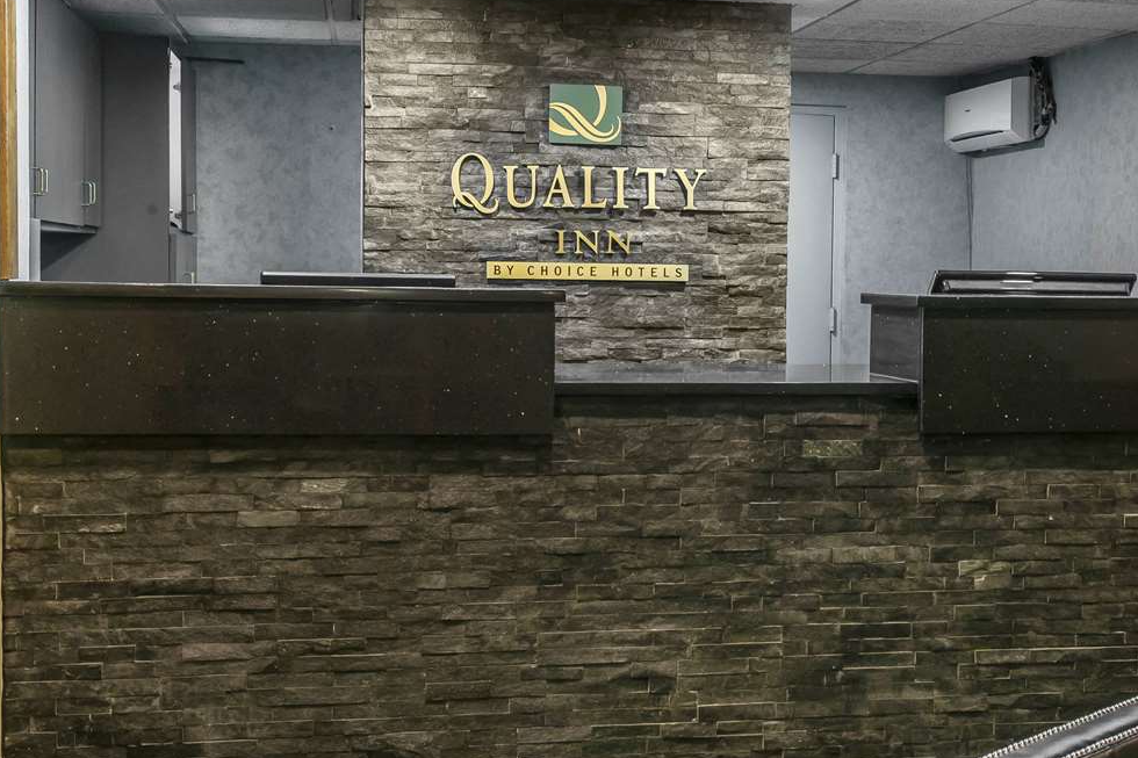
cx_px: 672
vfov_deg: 27.5
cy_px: 359
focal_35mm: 49
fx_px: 1549
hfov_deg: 40.2
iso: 640
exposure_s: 1/2.5
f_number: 10
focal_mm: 32
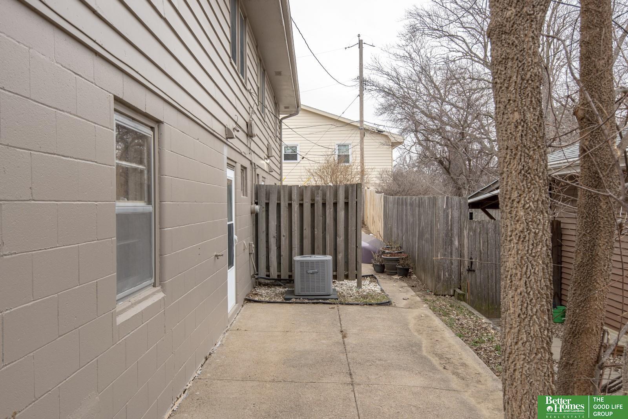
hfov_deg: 61.9
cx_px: 314
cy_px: 210
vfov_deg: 43.6
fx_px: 523
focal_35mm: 30
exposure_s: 1/60
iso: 400
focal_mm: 30
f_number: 8
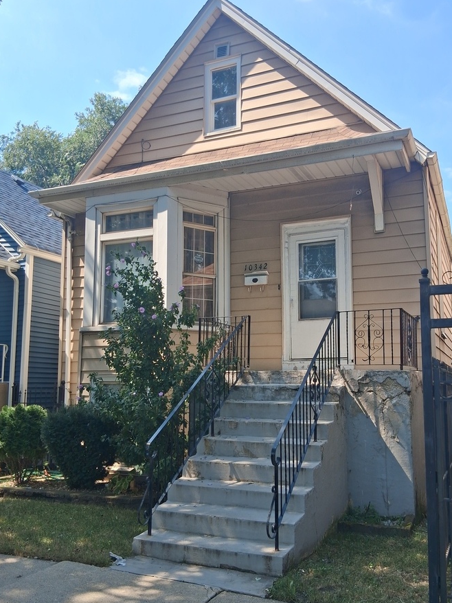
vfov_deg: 56.7
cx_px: 249
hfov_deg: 44.1
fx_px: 557
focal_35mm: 32
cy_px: 329
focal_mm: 3.98
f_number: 1.8
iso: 25
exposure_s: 1/402
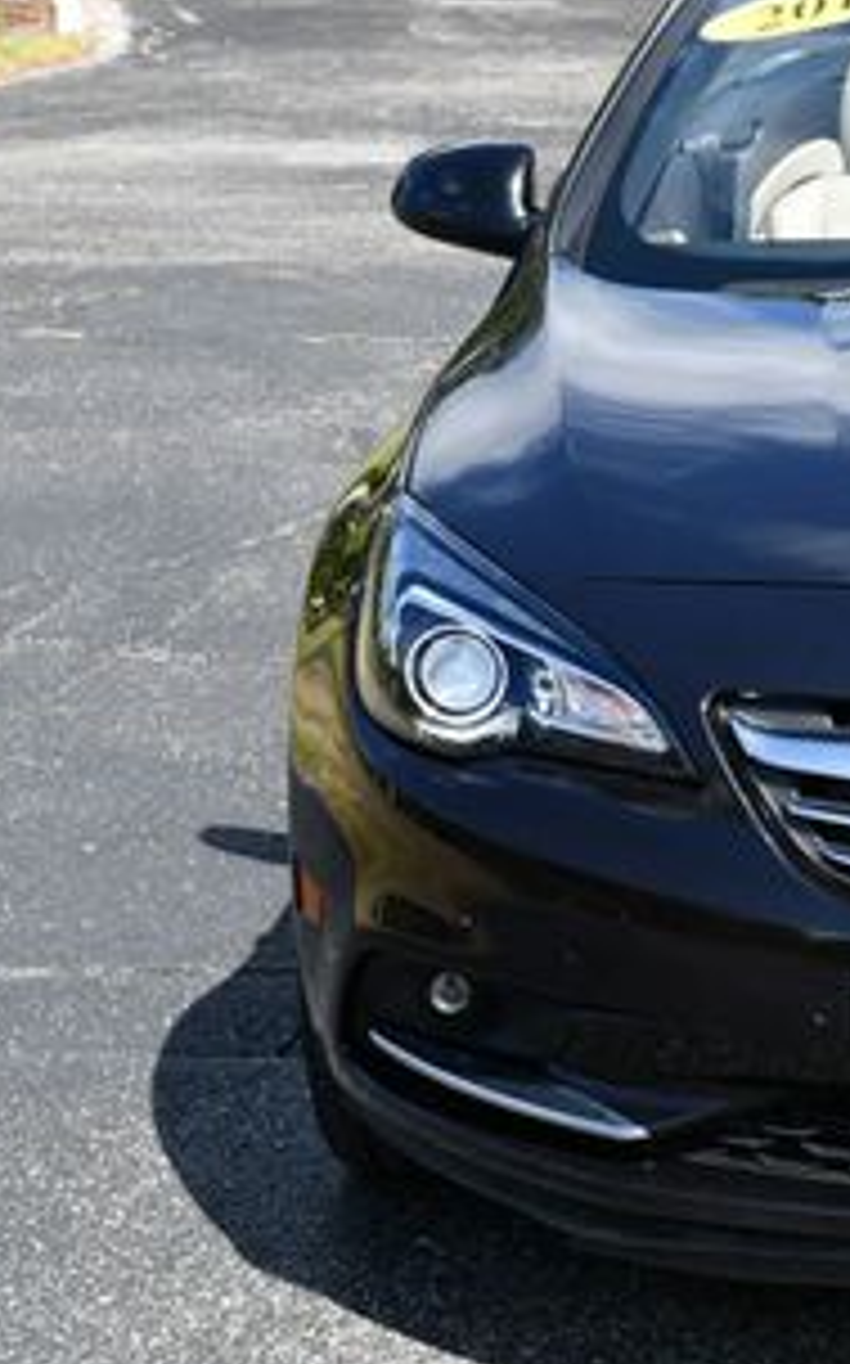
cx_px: 1160
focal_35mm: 112
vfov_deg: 18.6
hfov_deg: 11.3
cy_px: 599
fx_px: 4157
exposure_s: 1/250
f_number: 8
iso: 180
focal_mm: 26
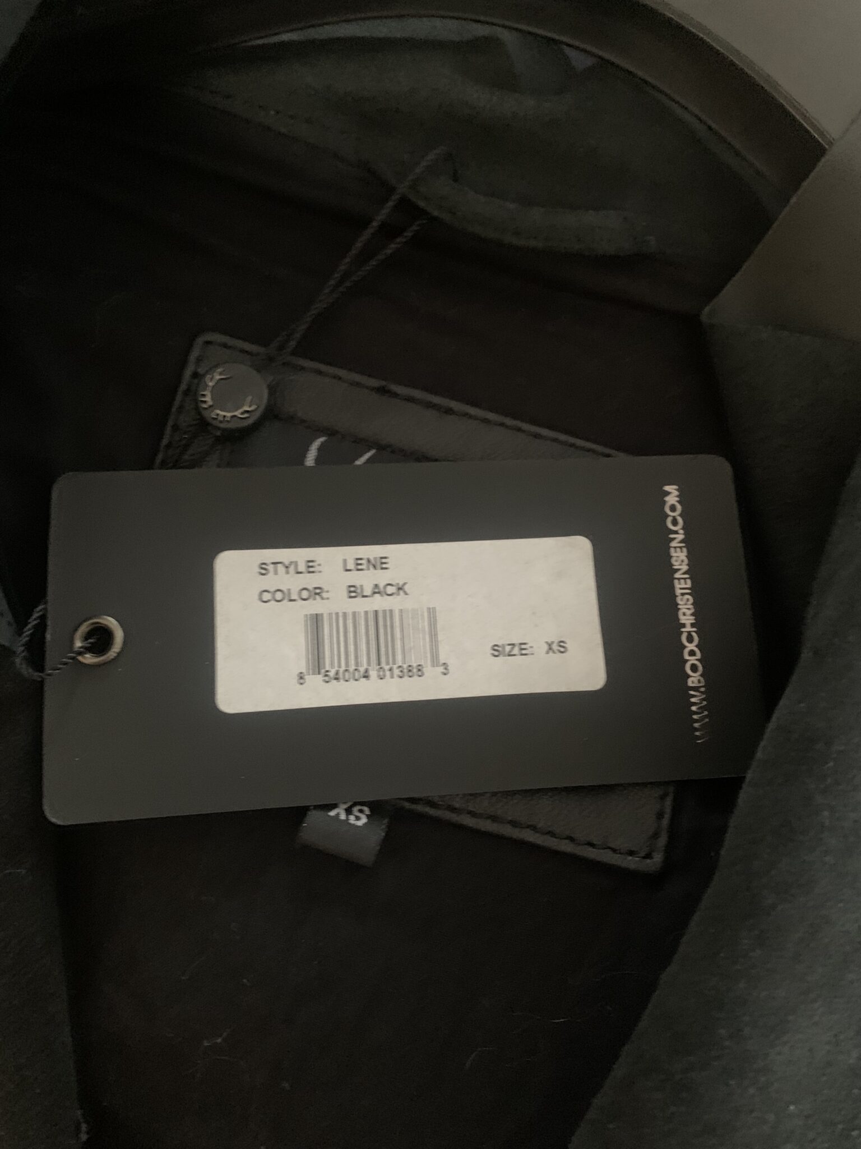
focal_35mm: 26
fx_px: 862
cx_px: 430
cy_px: 574
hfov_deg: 53.1
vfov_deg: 67.3
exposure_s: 1/21
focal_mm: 4.25
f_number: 1.8
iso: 800
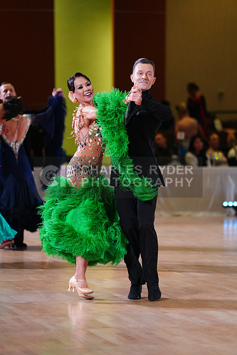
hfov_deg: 7.1
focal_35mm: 194
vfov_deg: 10.6
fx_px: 1914
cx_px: 118
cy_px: 178
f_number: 2.8
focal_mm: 194
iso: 2000
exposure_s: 1/400
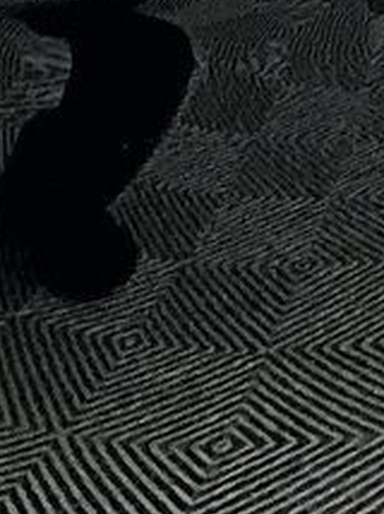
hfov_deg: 6.8
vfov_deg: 8.1
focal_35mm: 217
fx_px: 3216
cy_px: -901
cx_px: 216
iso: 200
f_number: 1.8
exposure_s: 1/60
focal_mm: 3
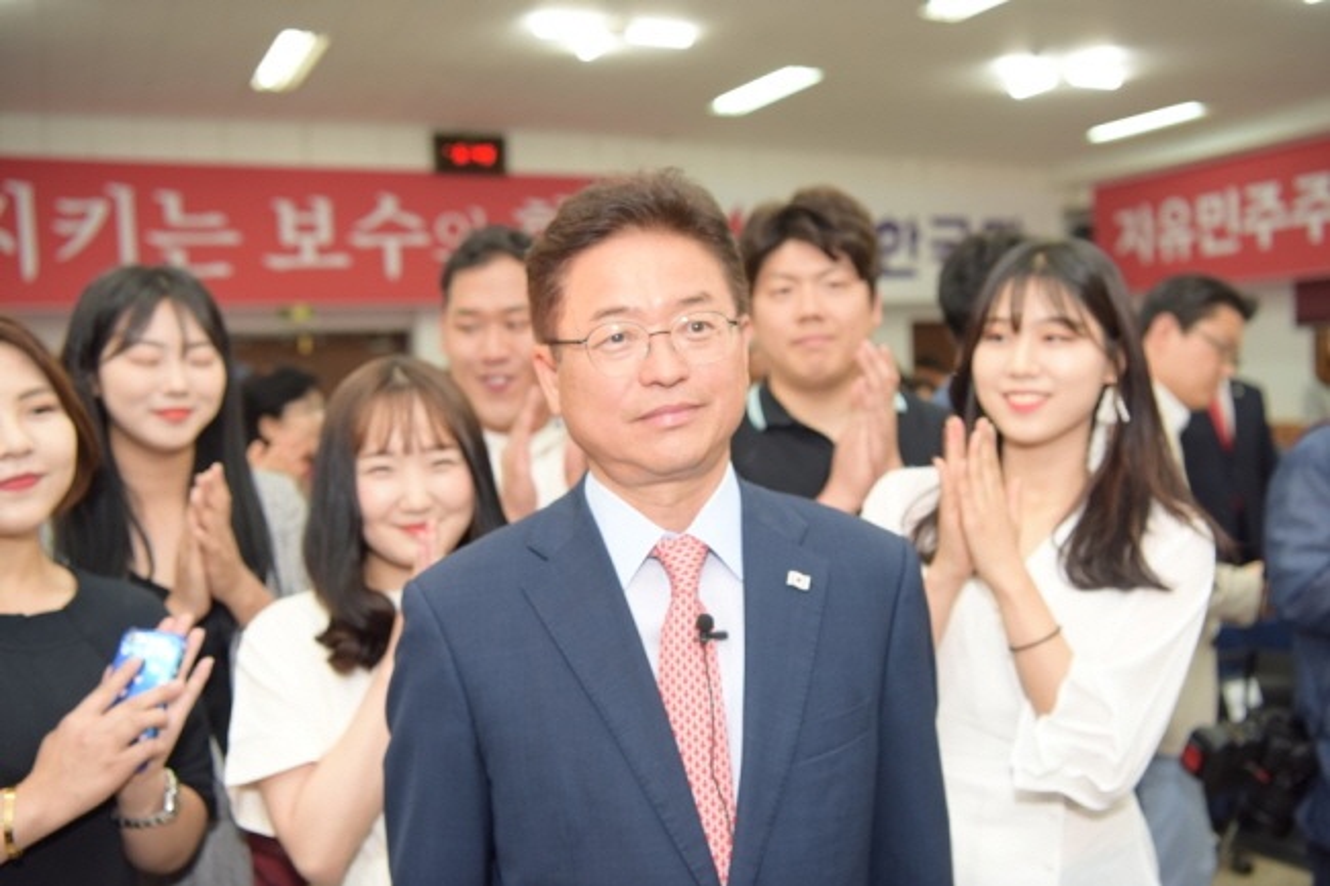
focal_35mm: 38
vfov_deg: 35.0
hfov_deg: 50.7
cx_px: 665
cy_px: 443
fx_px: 1403
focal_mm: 38
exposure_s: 1/100
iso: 500
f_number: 3.5
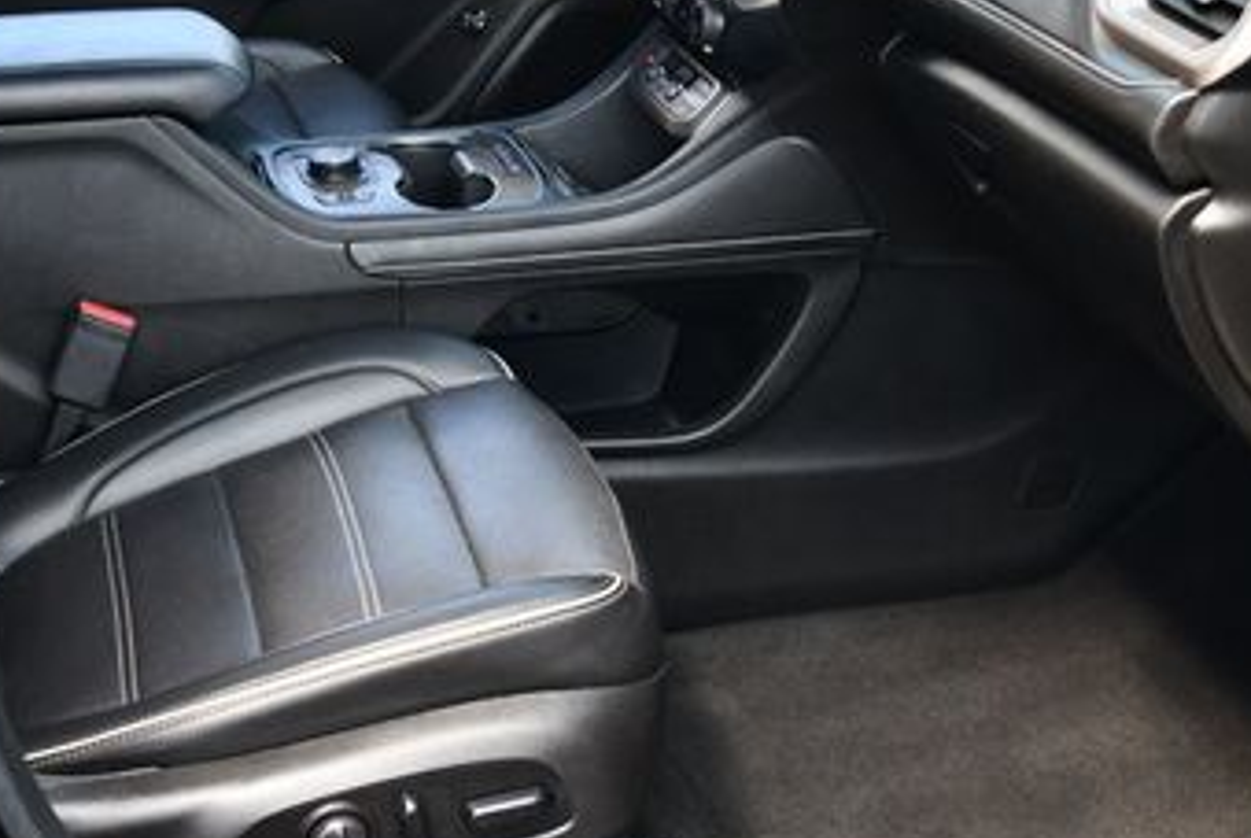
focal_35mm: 68
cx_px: 594
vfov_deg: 20.0
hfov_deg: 29.6
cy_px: 266
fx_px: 2366
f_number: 3.5
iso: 400
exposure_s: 1/250
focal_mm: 18
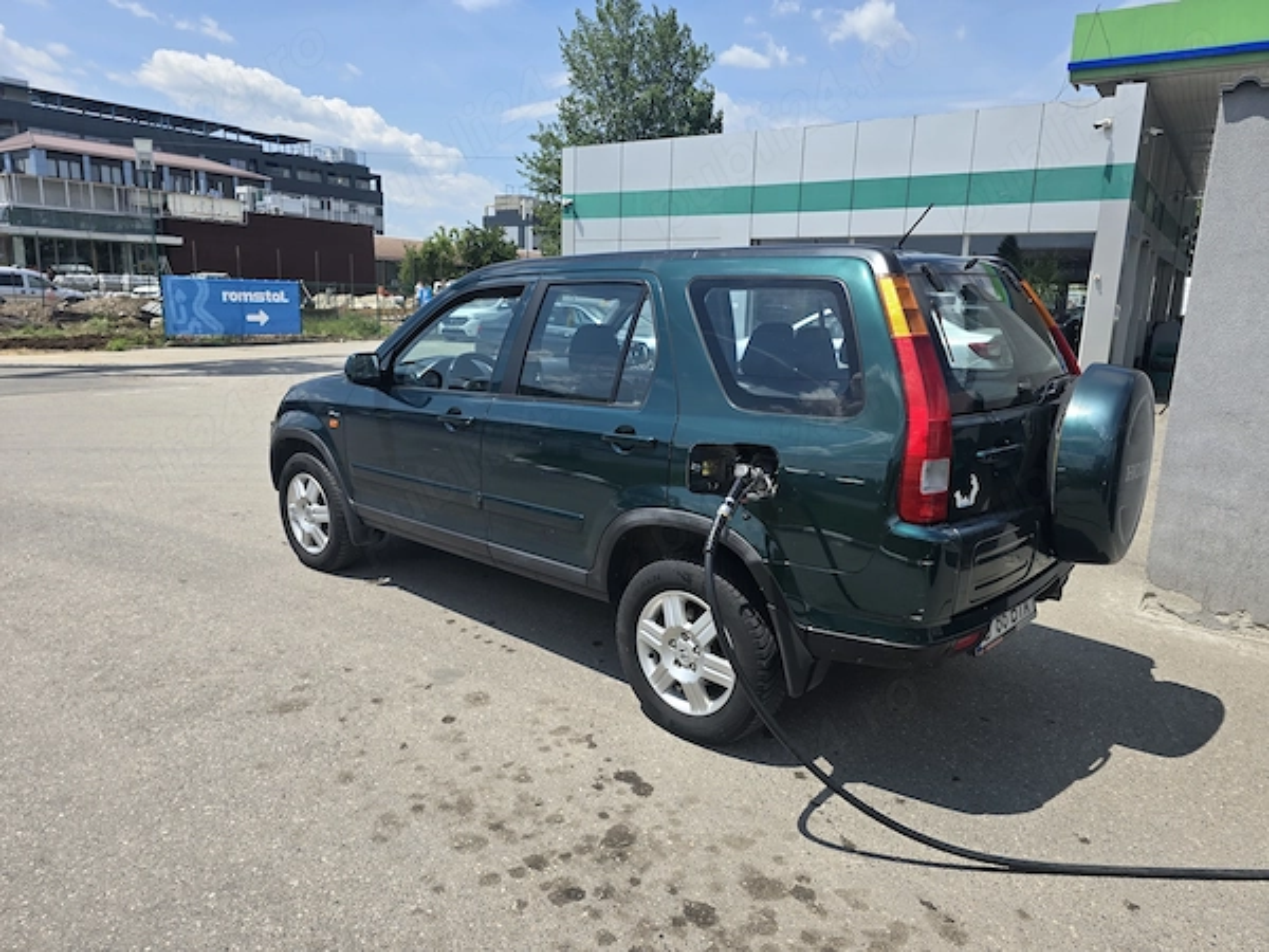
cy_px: 476
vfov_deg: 58.9
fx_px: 843
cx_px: 634
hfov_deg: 73.9
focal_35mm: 23
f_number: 1.7
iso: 12
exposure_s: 1/825
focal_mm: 6.3
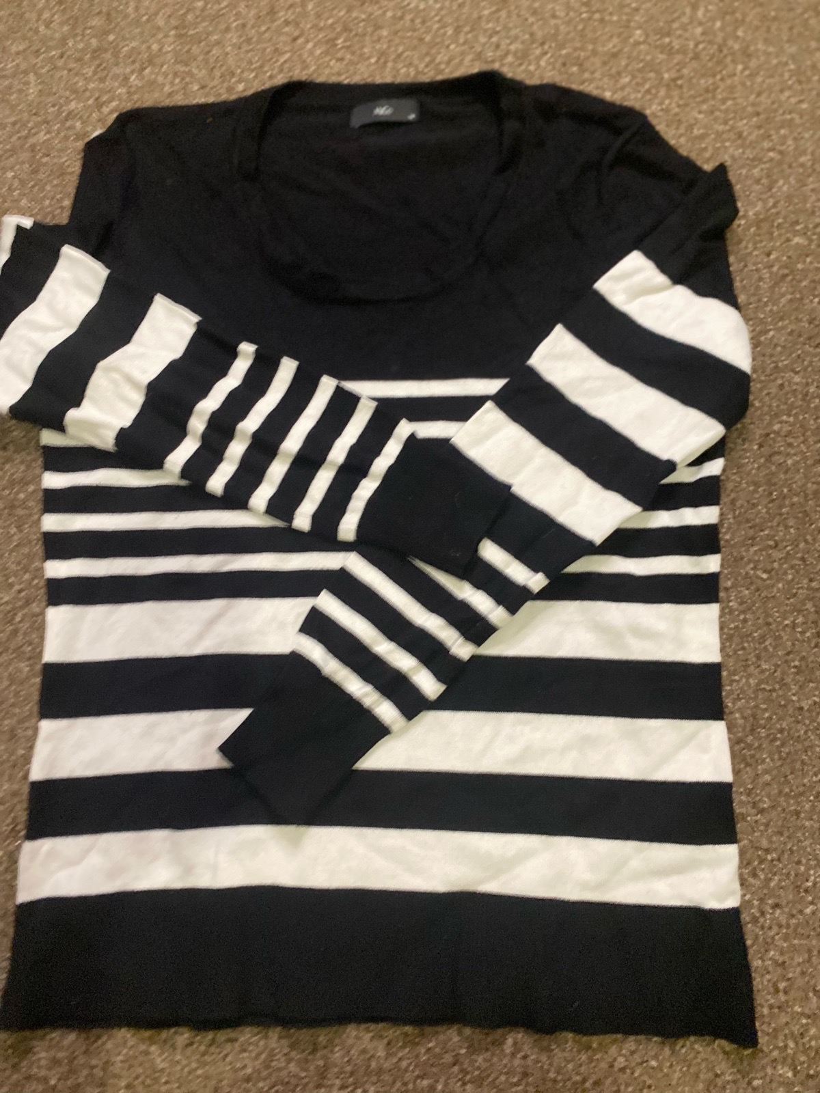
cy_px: 546
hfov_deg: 53.1
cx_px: 410
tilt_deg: -76.9
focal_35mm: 26
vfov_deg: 67.3
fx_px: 821
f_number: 1.8
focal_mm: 4.25
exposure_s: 1/50
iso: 400
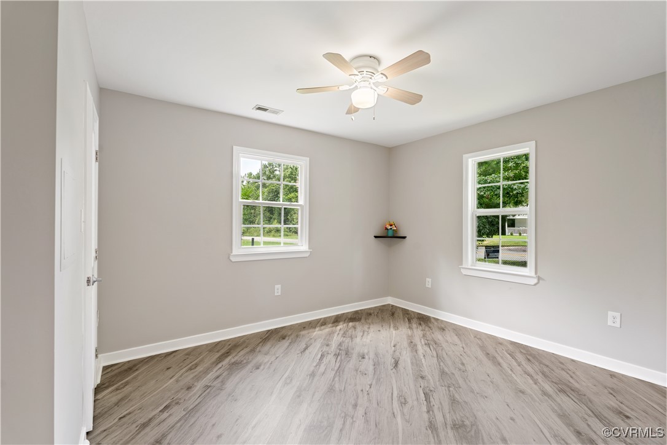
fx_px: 296
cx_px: 334
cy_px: 222
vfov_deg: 73.7
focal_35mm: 16
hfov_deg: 96.7
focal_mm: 16
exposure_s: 1/1.67
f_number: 7.1
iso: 200
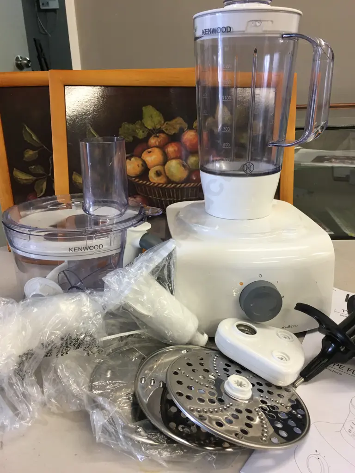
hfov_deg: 48.2
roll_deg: +1.4
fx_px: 397
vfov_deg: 61.7
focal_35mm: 29
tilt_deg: -19.4
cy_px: 236
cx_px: 178
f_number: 2.2
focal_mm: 4.15
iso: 64
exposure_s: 1/33
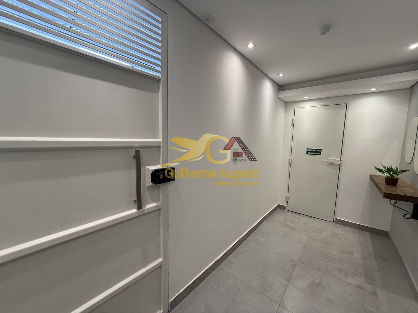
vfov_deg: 85.7
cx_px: 209
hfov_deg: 102.1
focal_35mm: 14
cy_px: 156
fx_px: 169
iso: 160
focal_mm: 2.22
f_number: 2.2
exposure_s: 1/120
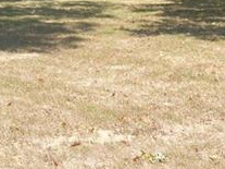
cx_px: 123
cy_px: -12
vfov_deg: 14.6
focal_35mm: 99
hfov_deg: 19.8
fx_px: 643
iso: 80
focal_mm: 5.7
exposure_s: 1/80
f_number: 8.8
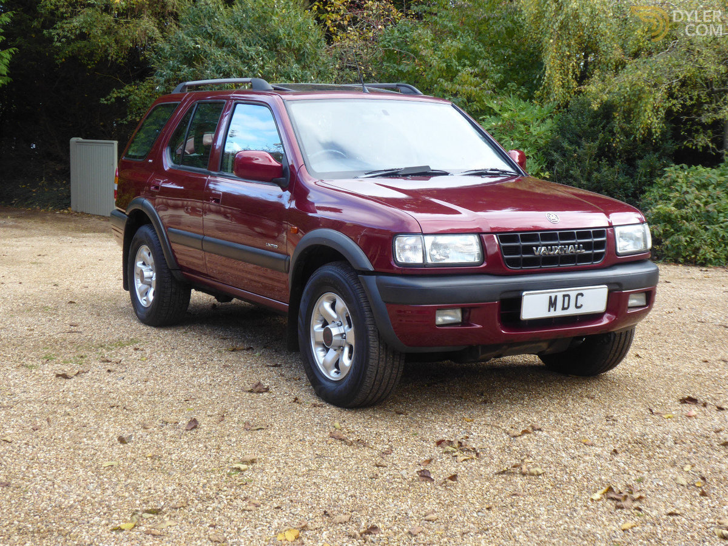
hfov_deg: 38.2
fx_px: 1052
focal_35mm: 50
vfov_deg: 29.1
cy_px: 273
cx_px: 364
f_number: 4.1
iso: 100
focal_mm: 9
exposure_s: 1/60
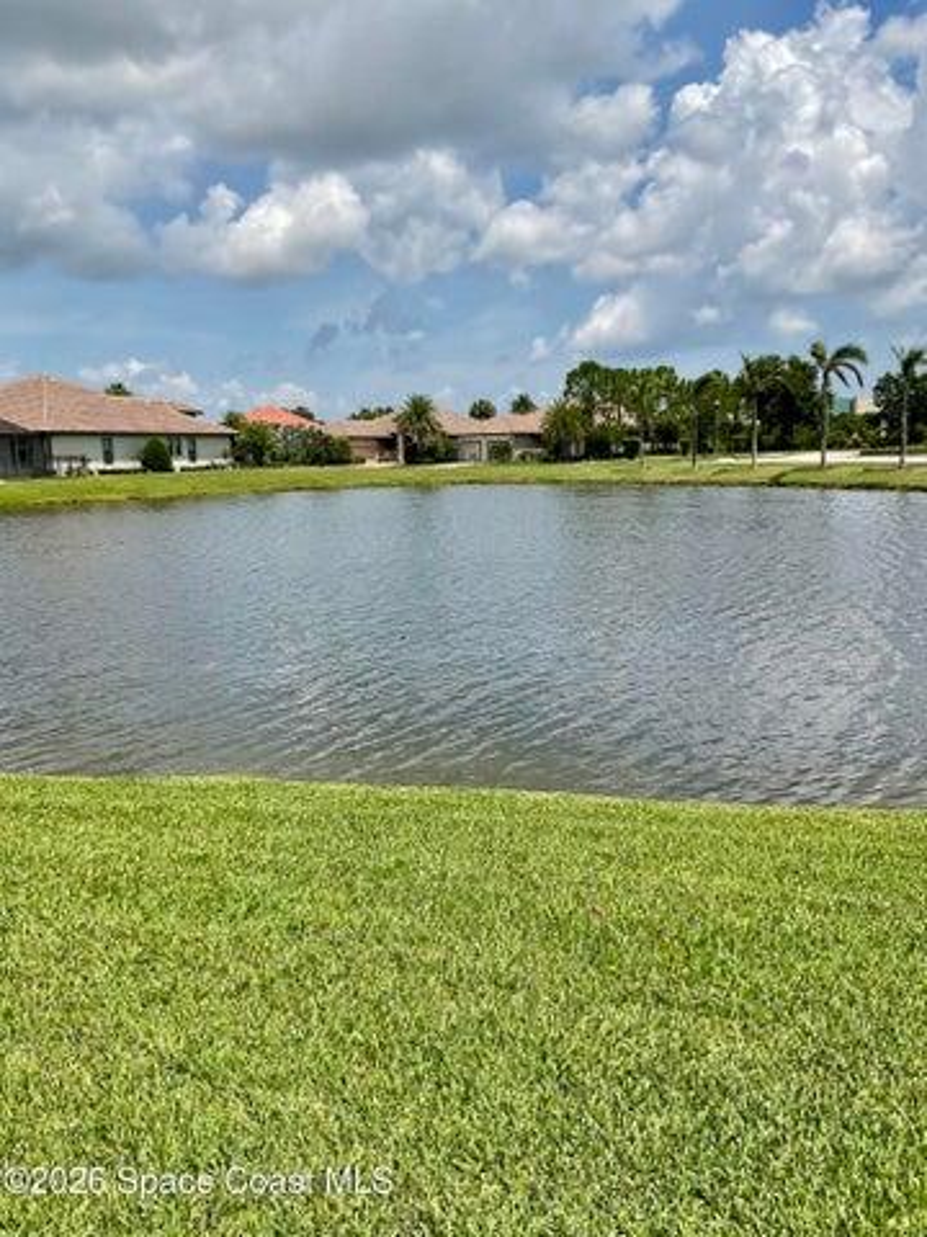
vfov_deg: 61.7
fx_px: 1035
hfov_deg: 48.2
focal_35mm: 29
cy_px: 618
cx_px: 464
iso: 16
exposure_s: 1/3125
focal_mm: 3
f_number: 1.8
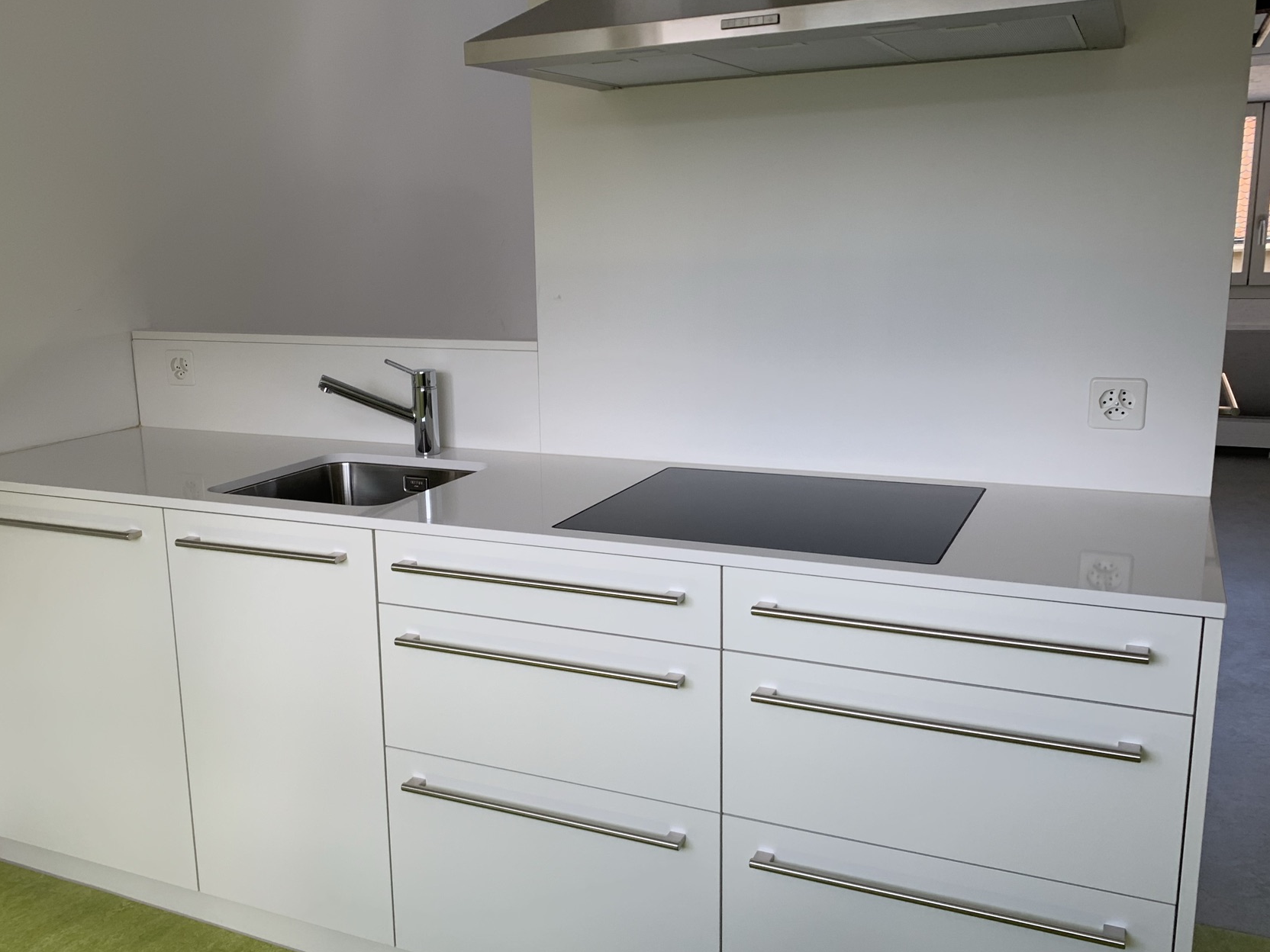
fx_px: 1174
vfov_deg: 44.2
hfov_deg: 56.7
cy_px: 490
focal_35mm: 32
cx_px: 573
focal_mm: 4.25
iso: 25
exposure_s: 1/191
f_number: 1.8
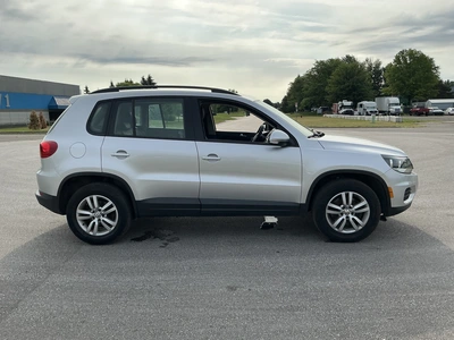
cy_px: 170
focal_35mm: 28
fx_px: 367
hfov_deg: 63.4
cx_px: 227
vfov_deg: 49.7
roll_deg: +0.8
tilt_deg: -6.6
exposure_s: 1/2427
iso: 25
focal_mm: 3
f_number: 1.8
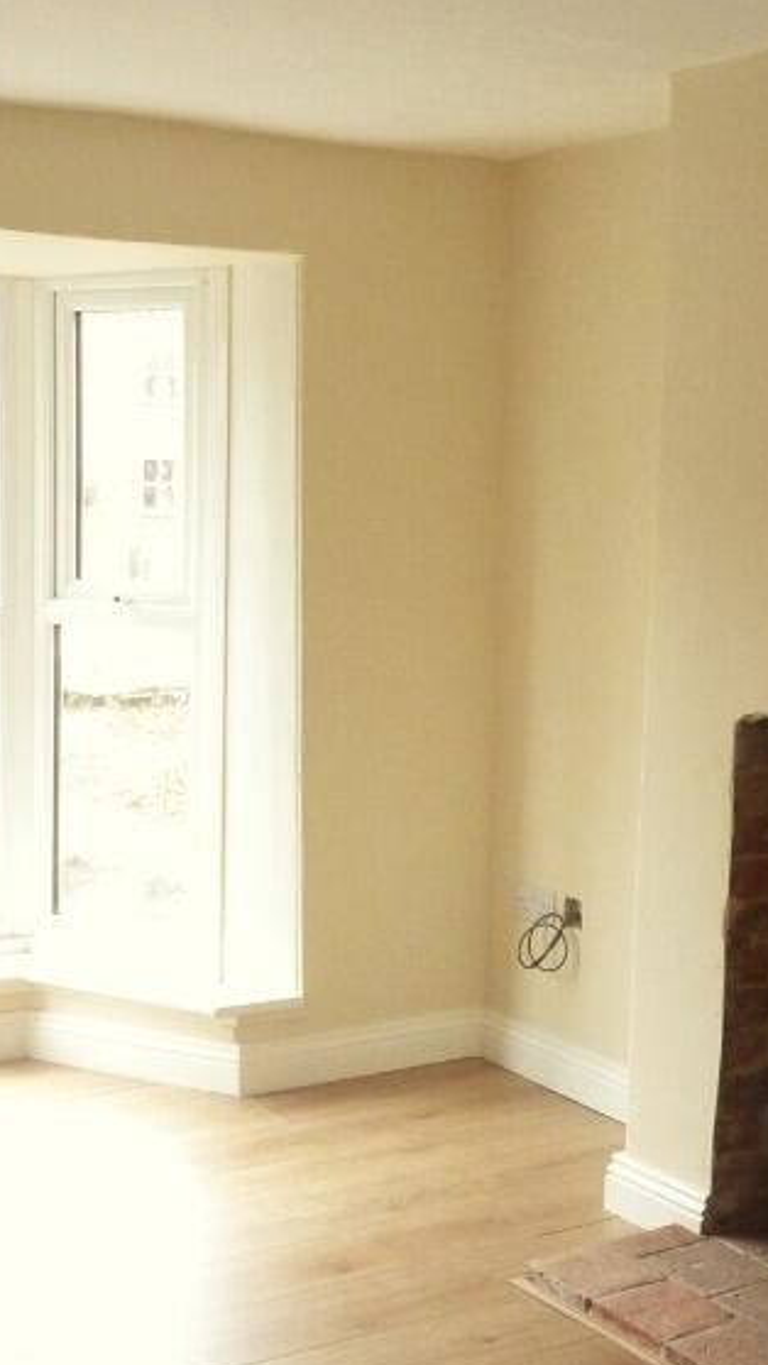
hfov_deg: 23.9
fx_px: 1810
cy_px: 773
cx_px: 289
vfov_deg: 41.2
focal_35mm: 50
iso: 400
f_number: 3.3
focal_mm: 4.1
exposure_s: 1/20
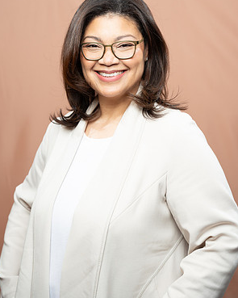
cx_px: 118
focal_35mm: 87
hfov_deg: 17.7
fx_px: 766
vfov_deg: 22.0
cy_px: 118
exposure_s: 1/160
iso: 320
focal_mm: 76
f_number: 4
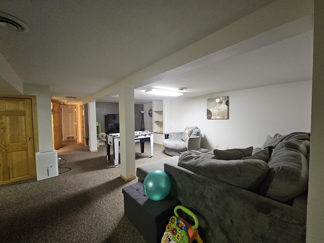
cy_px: 122
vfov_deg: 89.9
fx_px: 122
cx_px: 162
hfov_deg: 106.2
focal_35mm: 13
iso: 640
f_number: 2.2
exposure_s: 1/24
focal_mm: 2.2
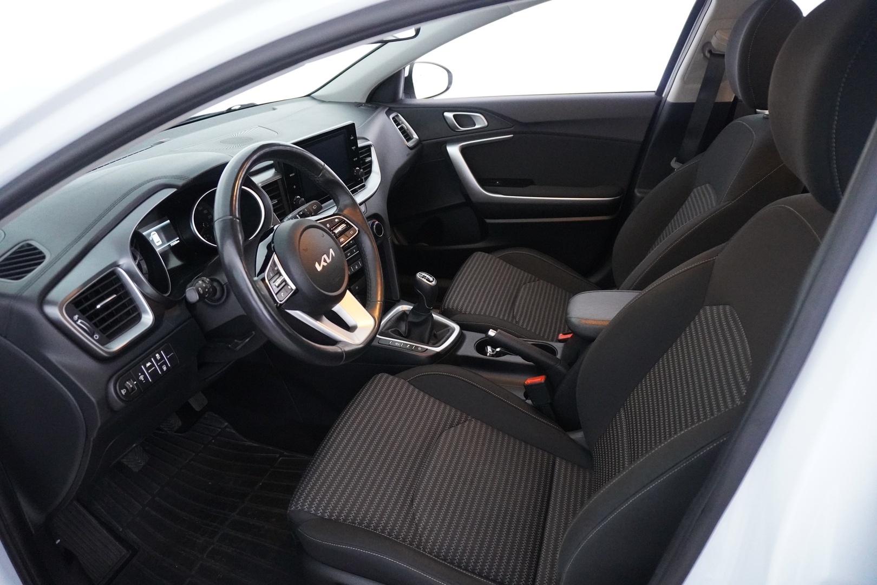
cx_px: 438
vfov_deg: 53.1
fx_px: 585
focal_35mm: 24
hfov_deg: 73.7
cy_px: 292
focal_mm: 16
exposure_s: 1/50
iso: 6400
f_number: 3.5
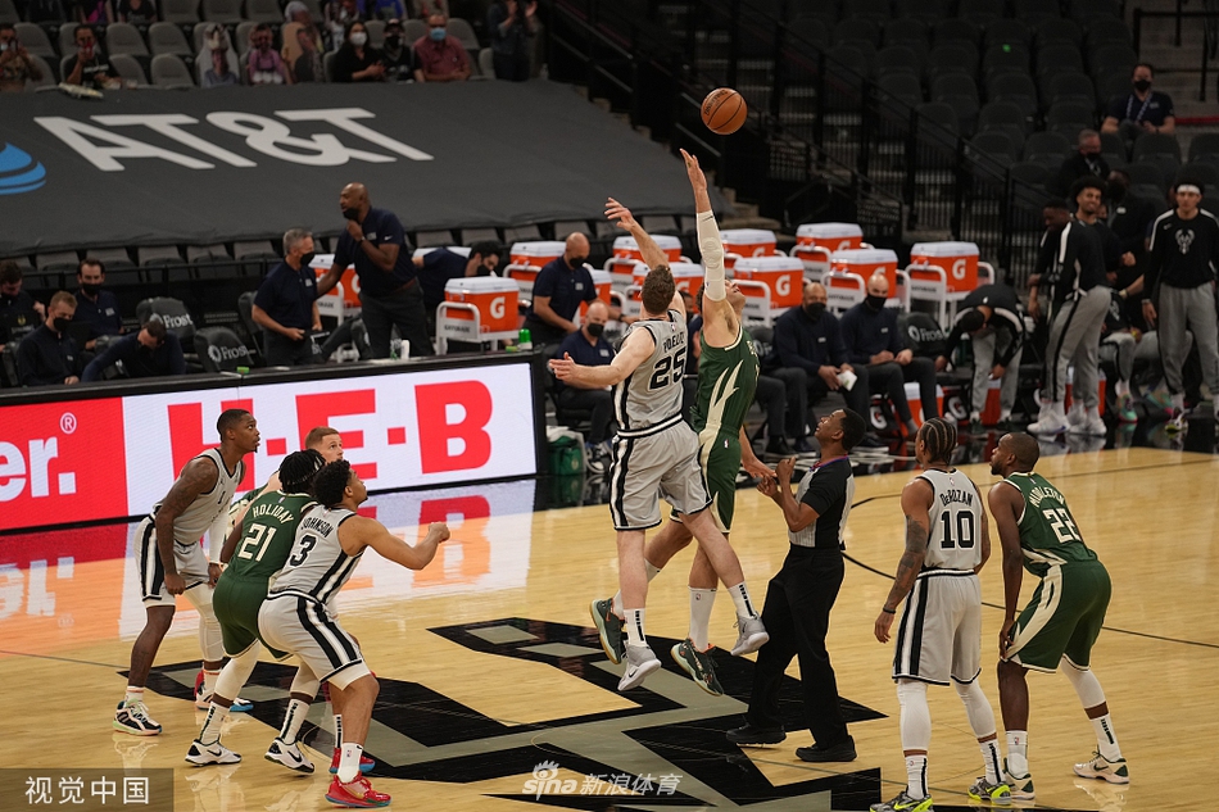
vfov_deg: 7.4
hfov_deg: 11.1
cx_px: 610
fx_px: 6297
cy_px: 406
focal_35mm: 186
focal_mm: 186
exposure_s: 1/1250
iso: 1600
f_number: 2.8
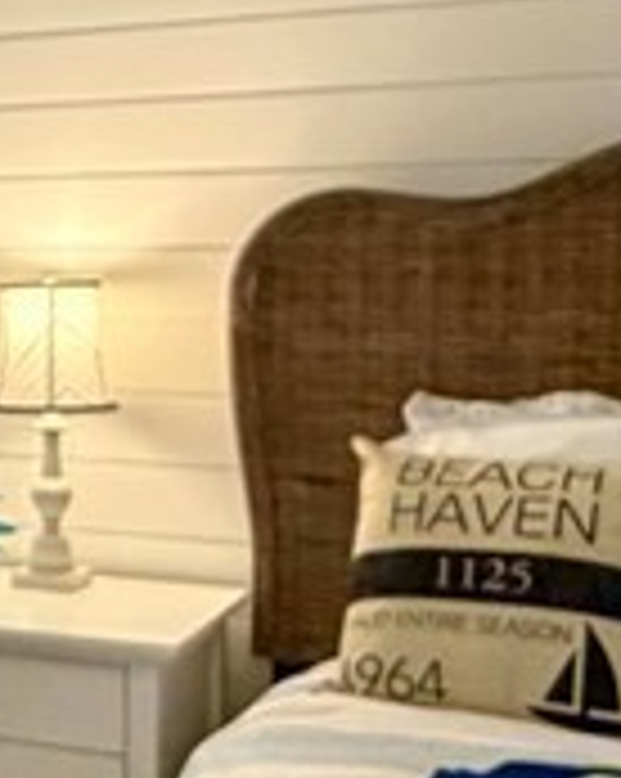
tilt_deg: -3.8
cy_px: 346
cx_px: -518
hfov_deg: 15.9
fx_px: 1864
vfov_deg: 23.6
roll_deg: +1.1
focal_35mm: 81
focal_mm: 2.22
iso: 250
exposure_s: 1/60
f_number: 2.2
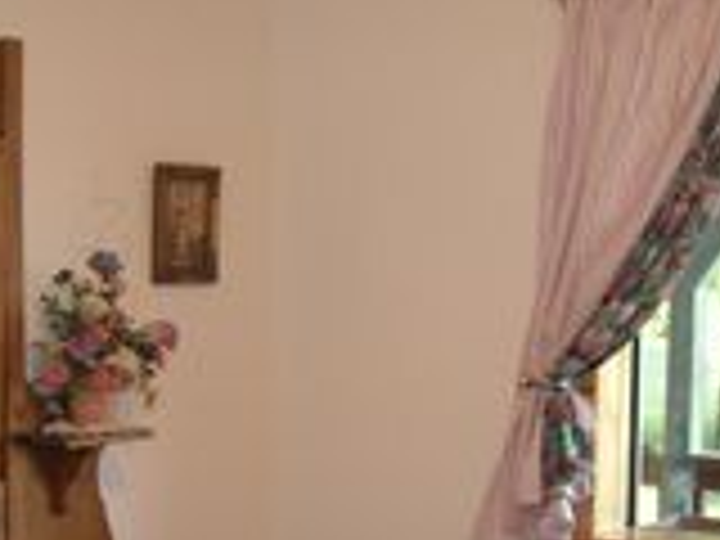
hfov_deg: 25.0
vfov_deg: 18.2
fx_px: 1622
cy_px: 603
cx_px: 351
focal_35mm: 78
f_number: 2.9
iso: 142
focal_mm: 5.7
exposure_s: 1/28.5
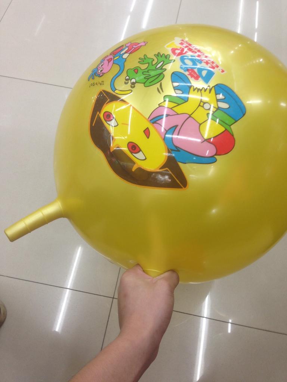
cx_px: 144
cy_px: 191
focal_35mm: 33
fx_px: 365
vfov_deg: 55.4
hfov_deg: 42.9
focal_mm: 4.12
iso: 50
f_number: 2.4
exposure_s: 1/20
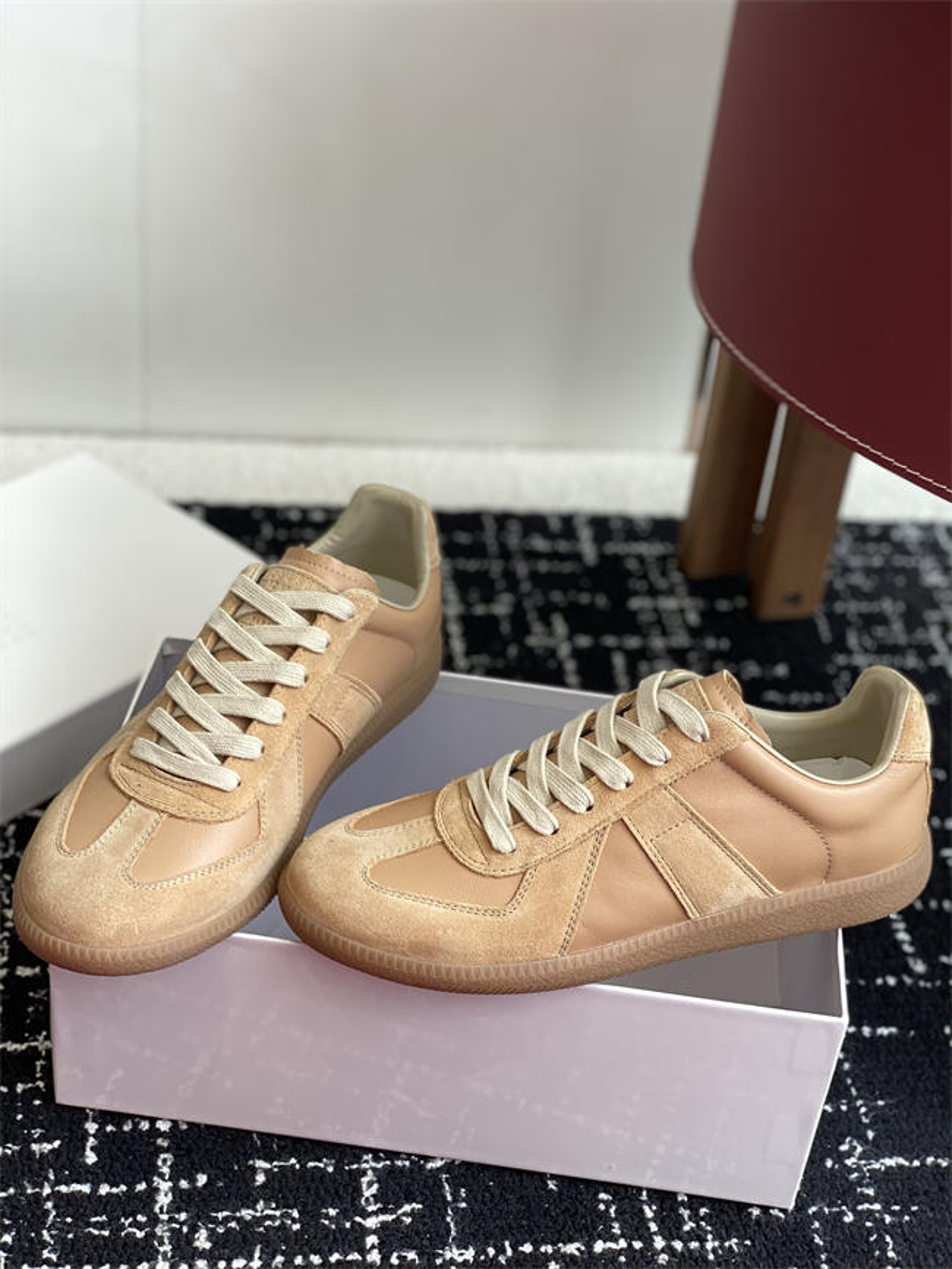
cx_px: 476
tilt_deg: -33.7
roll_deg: -7.2
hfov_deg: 28.0
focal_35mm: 52
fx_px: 1906
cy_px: 634
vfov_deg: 36.8
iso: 25
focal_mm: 6
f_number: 2
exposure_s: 1/122
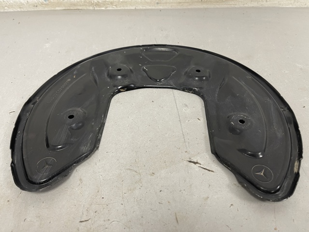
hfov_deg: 69.4
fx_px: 223
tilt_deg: -46.0
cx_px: 154
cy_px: 116
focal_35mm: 25
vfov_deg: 54.9
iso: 80
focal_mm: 5.1
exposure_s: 1/50
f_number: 1.6
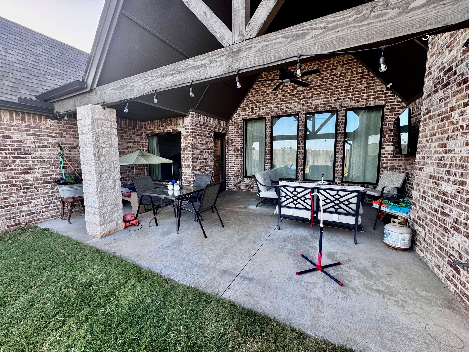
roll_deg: +0.1
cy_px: 176
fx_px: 190
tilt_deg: -6.3
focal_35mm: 14
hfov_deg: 102.1
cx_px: 234
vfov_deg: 85.7
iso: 64
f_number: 2.2
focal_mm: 2.22
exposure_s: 1/99
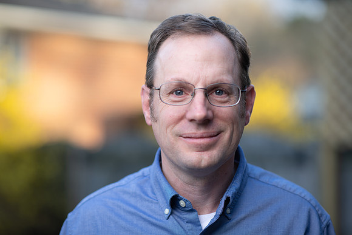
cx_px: 176
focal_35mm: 85
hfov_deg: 23.9
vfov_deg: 16.1
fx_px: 831
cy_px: 118
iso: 64
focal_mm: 85
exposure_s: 1/200
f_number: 2.2
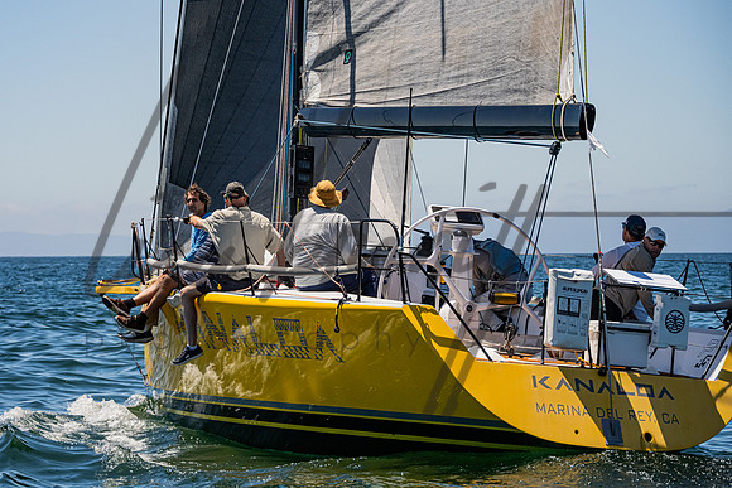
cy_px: 216
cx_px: 278
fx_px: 3043
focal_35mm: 150
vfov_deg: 9.2
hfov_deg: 13.7
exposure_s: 1/5000
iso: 640
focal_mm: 120
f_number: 6.7
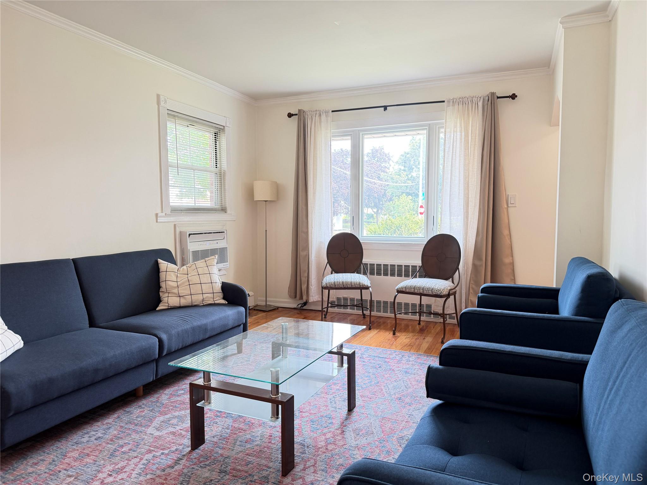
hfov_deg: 71.6
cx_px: 324
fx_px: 449
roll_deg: +1.0
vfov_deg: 56.8
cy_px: 242
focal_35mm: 24
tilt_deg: -4.3
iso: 160
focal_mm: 6.76
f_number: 1.78
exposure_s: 1/60
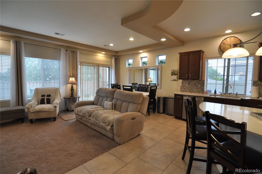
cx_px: 131
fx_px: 120
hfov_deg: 95.1
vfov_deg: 71.9
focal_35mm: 16
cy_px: 87
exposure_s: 1/60
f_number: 4
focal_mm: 11
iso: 400
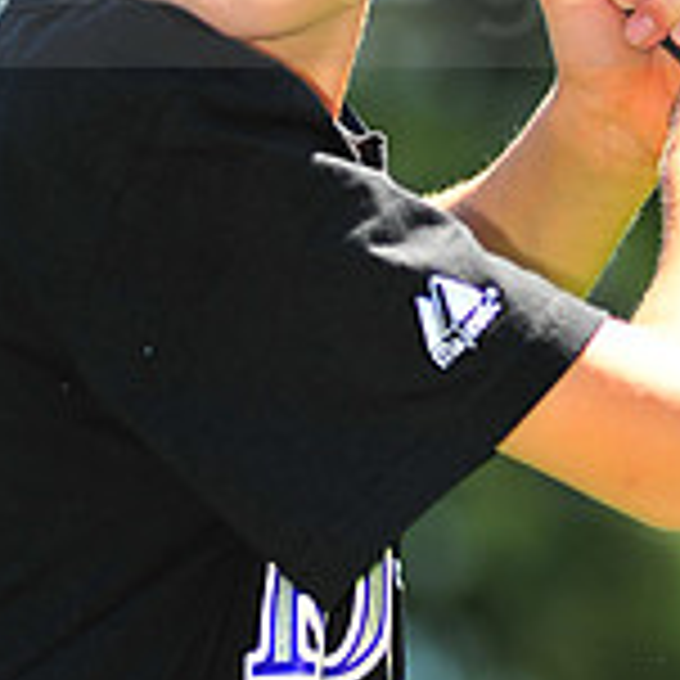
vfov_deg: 3.0
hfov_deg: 3.0
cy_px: -77
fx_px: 13068
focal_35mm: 588
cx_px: 383
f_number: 5
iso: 200
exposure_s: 1/640
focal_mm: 180
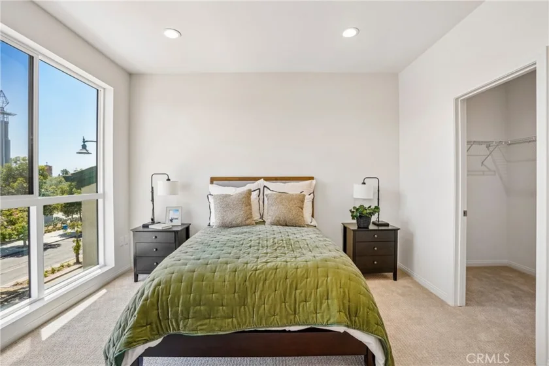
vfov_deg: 73.7
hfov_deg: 96.7
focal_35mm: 16
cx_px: 274
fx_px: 244
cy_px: 183
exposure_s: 1/50
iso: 400
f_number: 8
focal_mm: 16
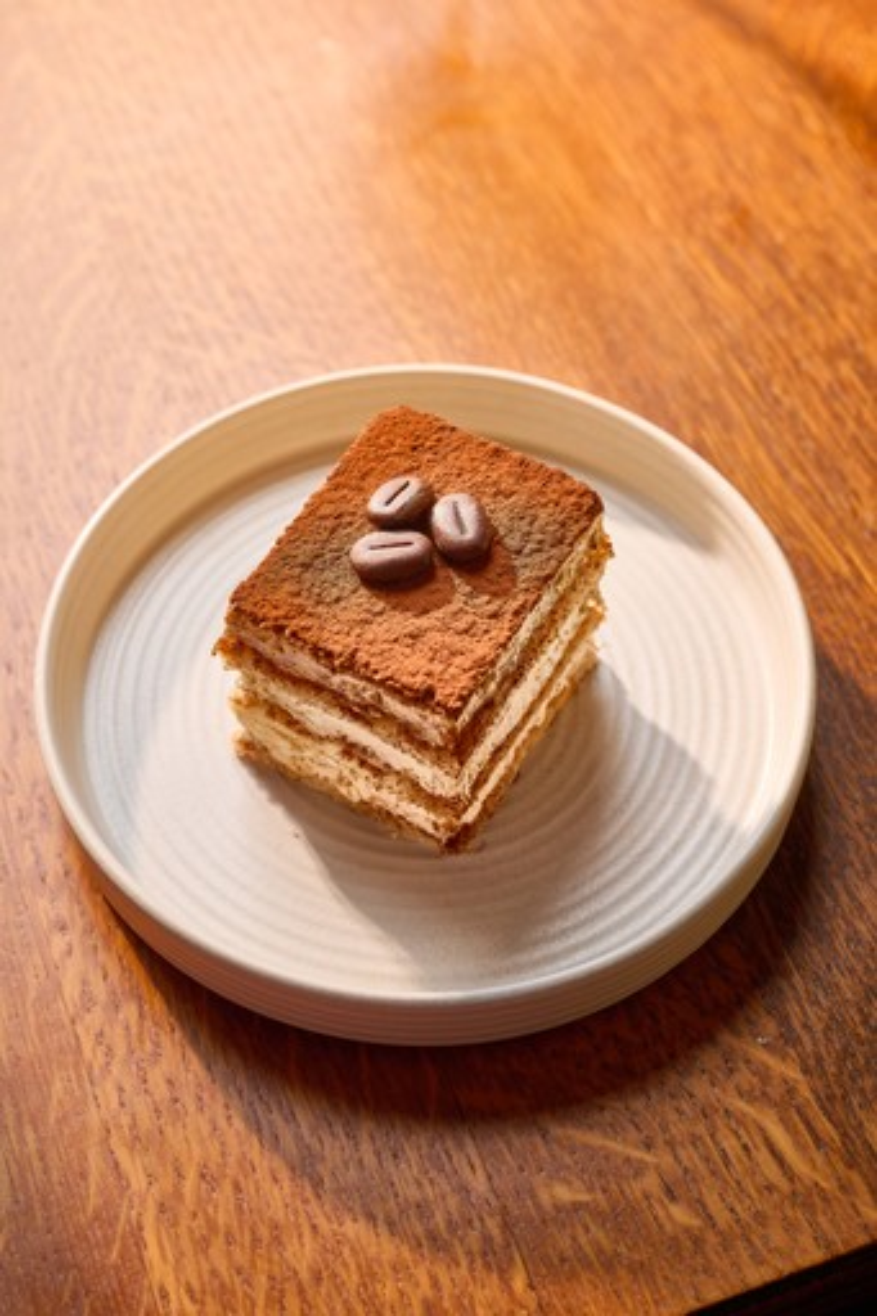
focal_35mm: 60
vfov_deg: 33.4
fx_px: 2194
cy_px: 658
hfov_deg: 22.6
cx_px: 438
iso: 125
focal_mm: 60
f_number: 6.3
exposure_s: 1/80
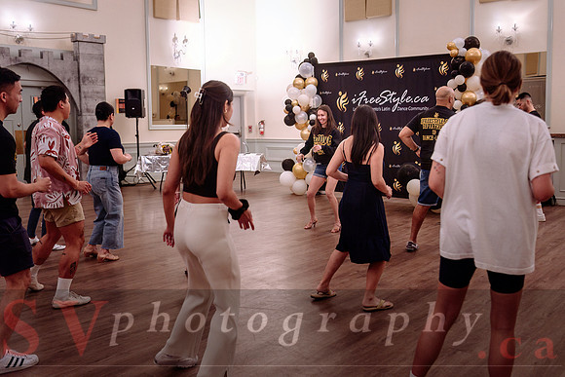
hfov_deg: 51.1
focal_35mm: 38
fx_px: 590
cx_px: 311
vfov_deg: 35.4
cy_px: 170
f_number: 2.8
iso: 1000
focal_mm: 34
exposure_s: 1/160
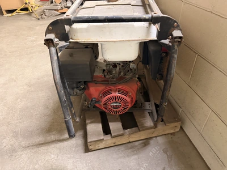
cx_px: 114
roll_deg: +5.5
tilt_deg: -35.7
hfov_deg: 71.6
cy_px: 85
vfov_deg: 56.8
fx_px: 157
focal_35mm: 24
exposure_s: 1/40
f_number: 1.78
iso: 1000
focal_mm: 6.76
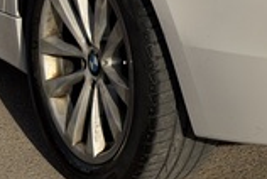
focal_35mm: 144
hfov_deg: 13.7
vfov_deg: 9.3
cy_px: -107
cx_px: 352
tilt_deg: -9.7
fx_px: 1070
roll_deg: +1.3
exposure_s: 1/11364
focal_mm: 6.76
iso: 64
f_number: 1.78
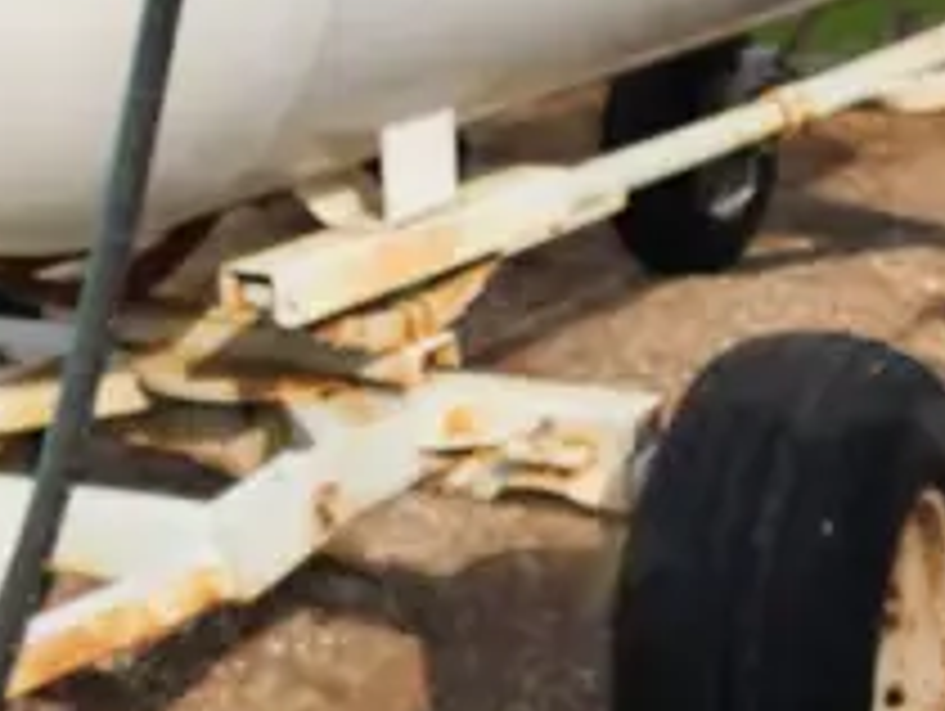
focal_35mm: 70
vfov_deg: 20.8
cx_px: 40
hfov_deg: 26.5
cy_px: 158
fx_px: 1913
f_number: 1.8
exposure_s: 1/1859
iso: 12
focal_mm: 6.4
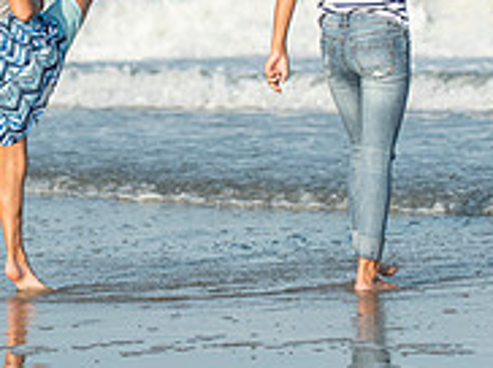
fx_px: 3755
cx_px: 127
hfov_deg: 7.5
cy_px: 101
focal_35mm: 264
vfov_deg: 5.6
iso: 250
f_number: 3.5
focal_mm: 86
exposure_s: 1/4000
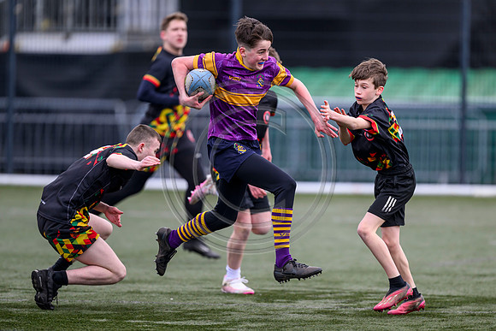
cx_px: 260
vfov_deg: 3.2
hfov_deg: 4.8
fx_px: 5865
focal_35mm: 426
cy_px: 173
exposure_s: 1/1600
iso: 500
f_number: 3.2
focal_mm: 400
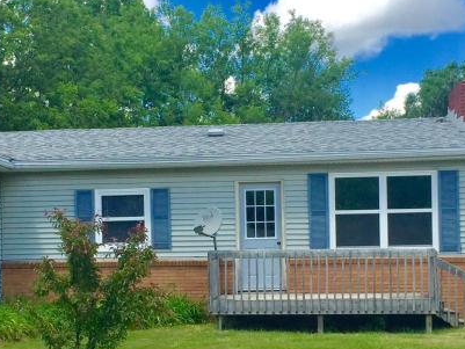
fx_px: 994
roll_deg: +0.3
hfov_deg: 26.3
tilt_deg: +0.9
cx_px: 210
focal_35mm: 74
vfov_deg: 19.8
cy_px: 255
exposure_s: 1/1412
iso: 32
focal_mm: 4.15
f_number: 2.2
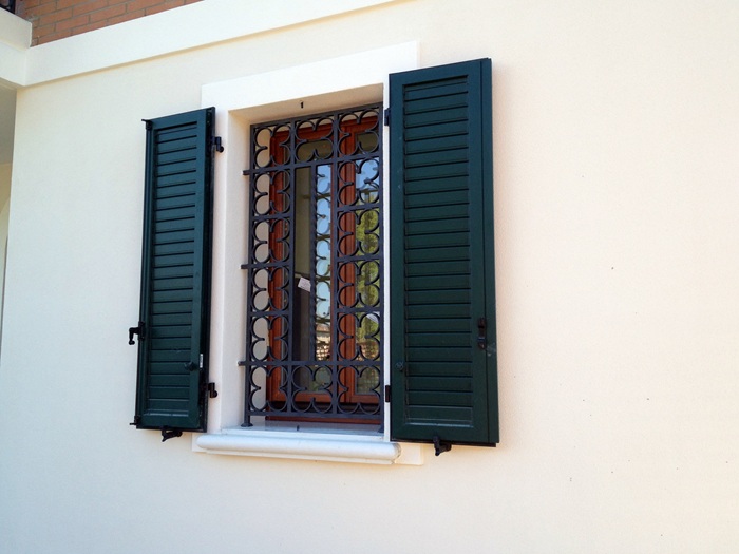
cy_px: 277
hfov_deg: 52.6
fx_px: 747
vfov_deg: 40.7
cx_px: 370
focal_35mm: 35
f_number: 2.4
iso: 64
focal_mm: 4.28
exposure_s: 1/287
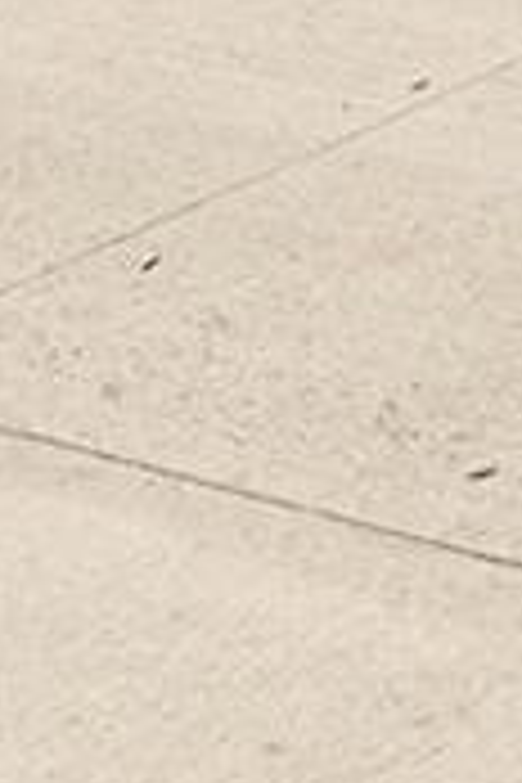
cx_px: 1278
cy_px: -891
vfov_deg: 12.1
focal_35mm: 147
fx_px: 3197
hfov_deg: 8.5
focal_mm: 16
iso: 400
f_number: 8
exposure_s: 1/1250
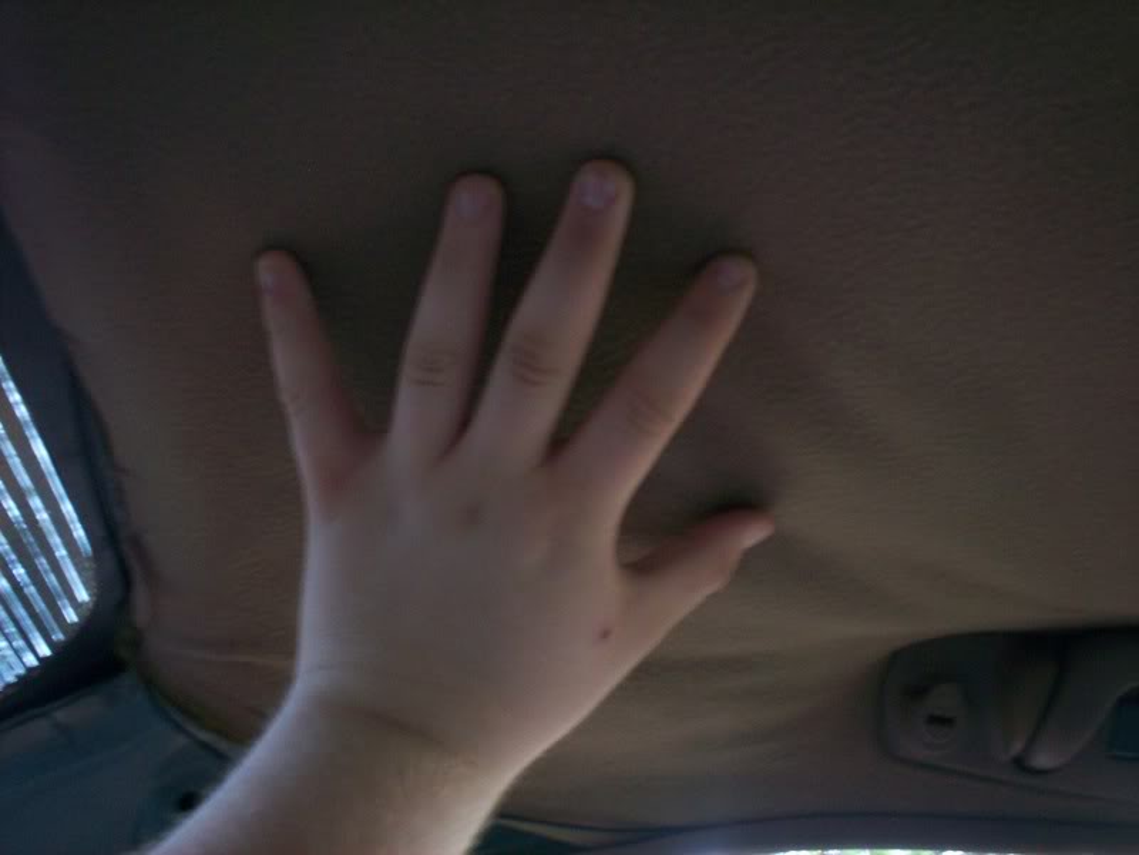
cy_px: 428
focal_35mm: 36
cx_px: 570
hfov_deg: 51.4
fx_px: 1185
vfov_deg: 39.7
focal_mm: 6
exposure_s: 1/8
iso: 200
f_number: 4.5
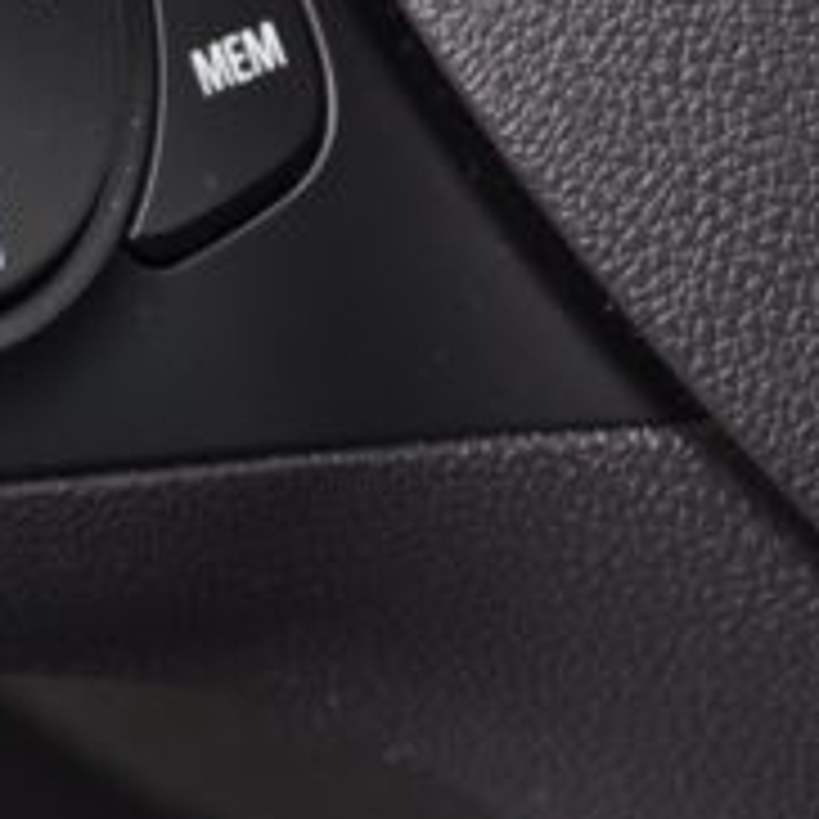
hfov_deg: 5.5
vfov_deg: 5.6
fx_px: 8416
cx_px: -176
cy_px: 56
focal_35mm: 314
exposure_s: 1/125
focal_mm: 75
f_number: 5.6
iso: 400
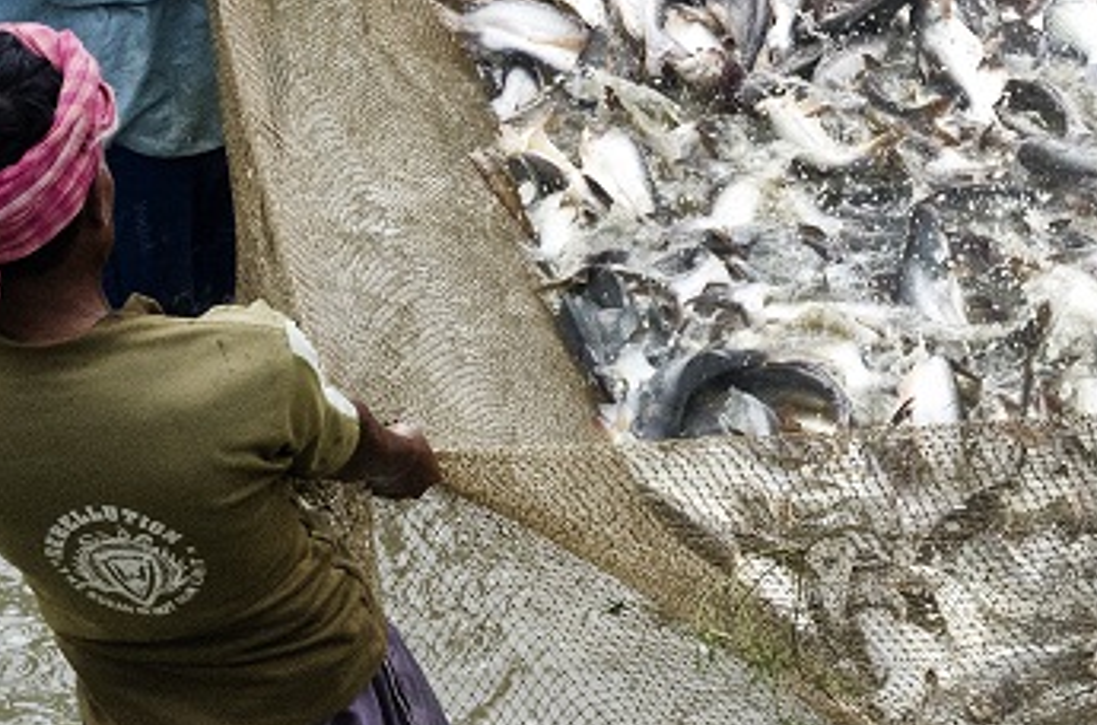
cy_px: -8
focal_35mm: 206
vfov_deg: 6.6
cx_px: 951
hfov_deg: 10.0
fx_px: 6260
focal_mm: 48
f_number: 13
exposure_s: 1/250
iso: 2000
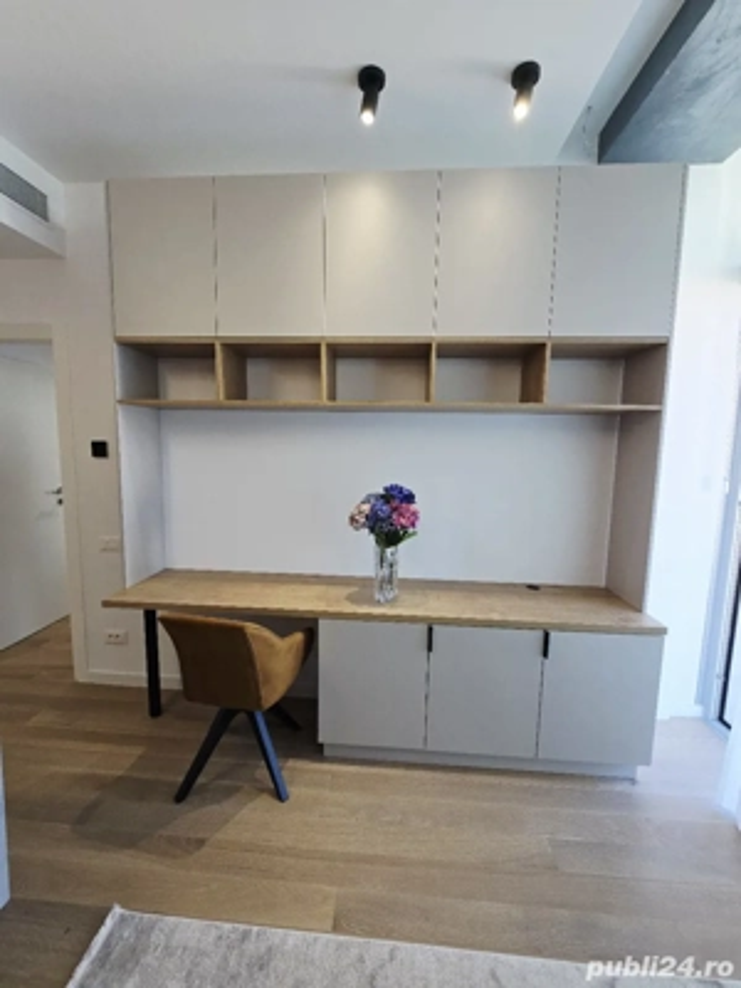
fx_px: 371
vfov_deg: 106.2
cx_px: 370
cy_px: 494
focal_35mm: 13
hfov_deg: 89.9
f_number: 2.2
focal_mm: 2.2
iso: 50
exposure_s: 1/101
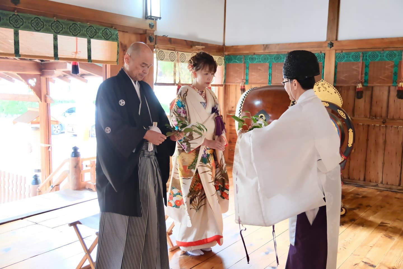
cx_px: 202
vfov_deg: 36.9
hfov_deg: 53.1
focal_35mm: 36
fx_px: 403
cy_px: 134
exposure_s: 1/60
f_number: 2.8
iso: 5000
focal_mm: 24
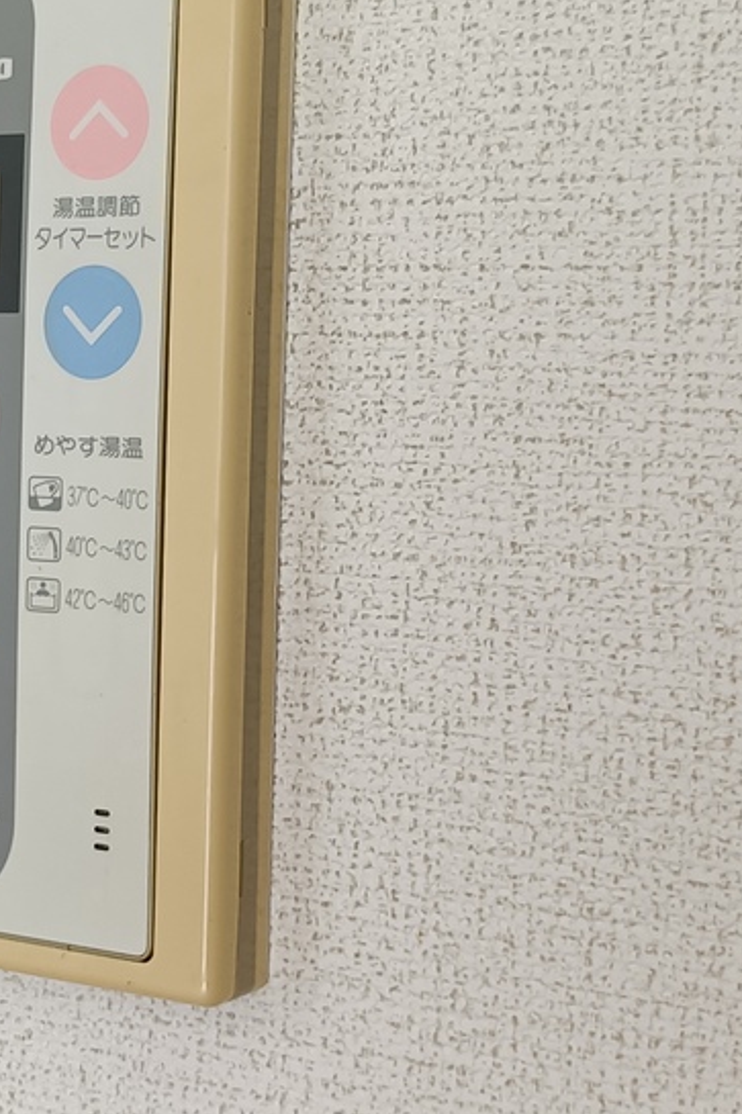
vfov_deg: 26.3
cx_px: -29
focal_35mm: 77
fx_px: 2382
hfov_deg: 17.2
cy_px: 448
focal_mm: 4.7
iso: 200
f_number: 1.7
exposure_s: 1/60
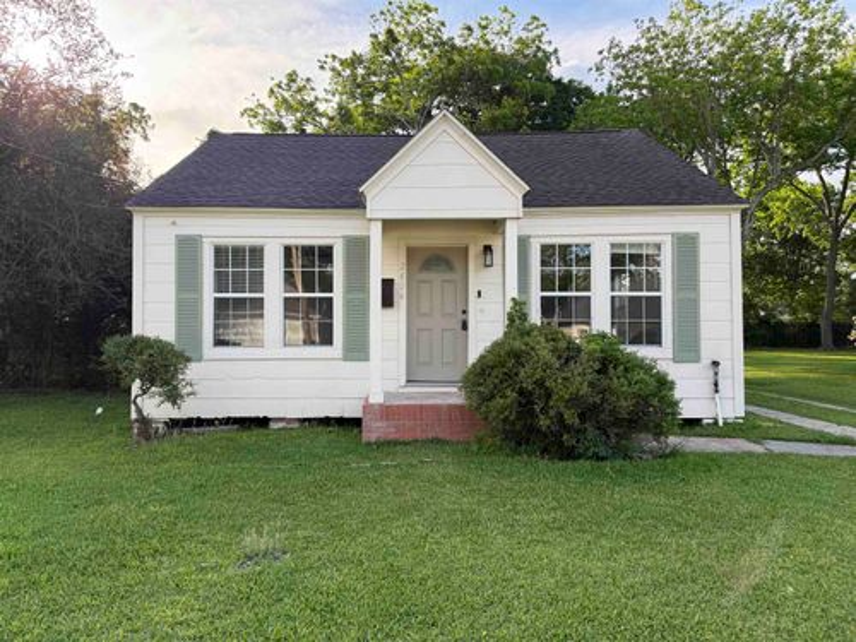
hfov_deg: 71.6
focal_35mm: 24
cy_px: 321
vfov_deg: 56.8
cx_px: 428
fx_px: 593
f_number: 1.78
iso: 100
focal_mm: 6.76
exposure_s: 1/1060
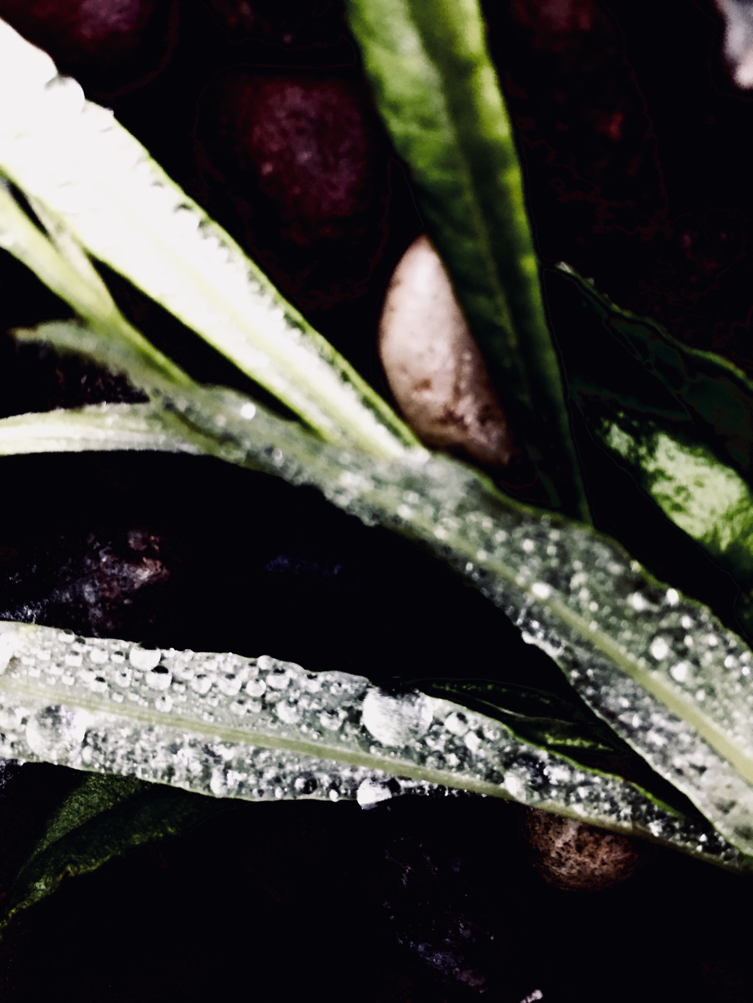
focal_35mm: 29
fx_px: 841
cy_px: 502
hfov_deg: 48.2
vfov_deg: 61.7
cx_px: 376
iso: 200
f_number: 2.2
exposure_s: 1/33
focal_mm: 4.15
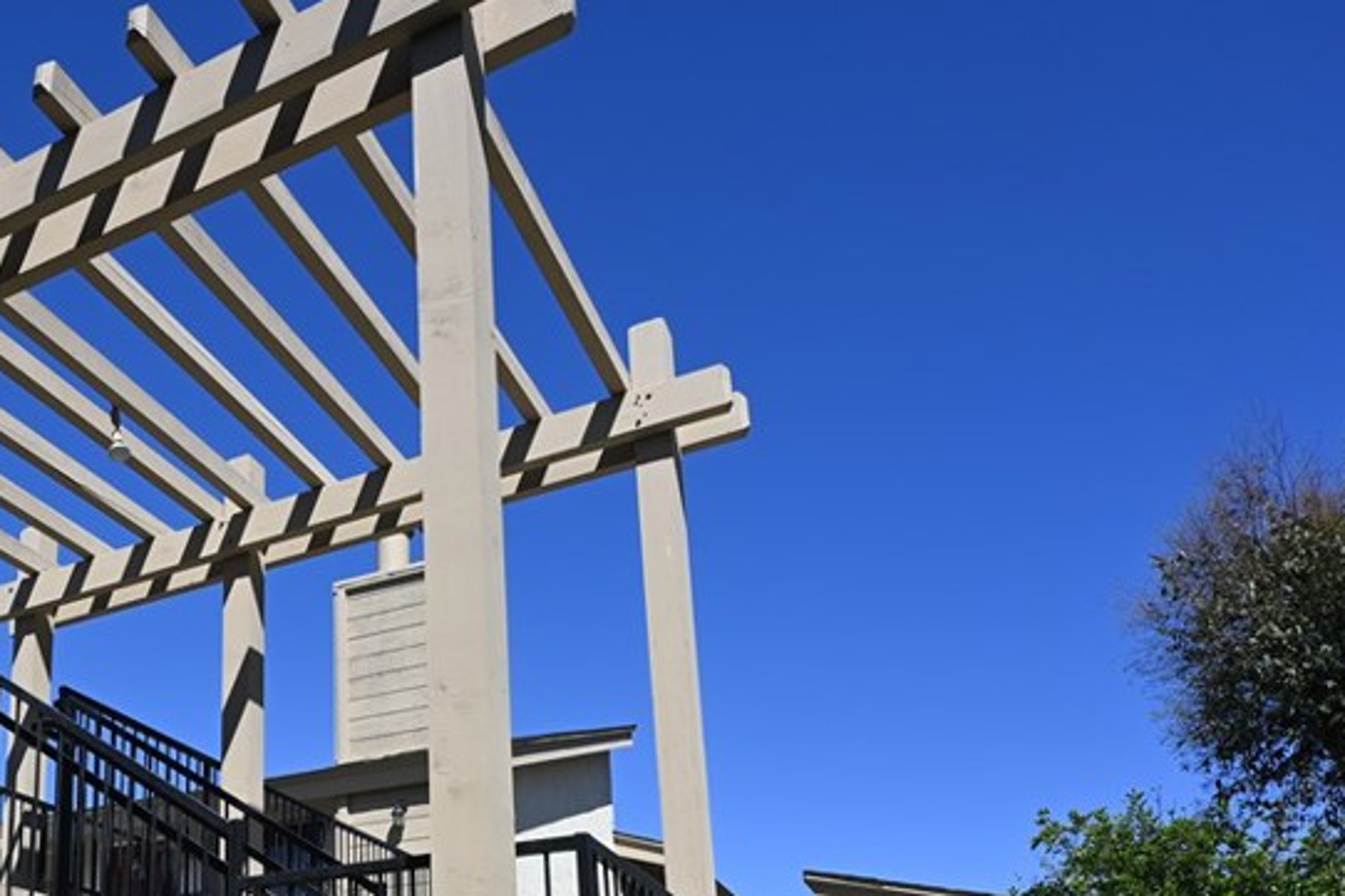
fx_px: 1270
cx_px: 270
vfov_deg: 36.2
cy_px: 828
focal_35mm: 34
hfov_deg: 52.3
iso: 100
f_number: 7.1
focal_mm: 12
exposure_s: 1/400
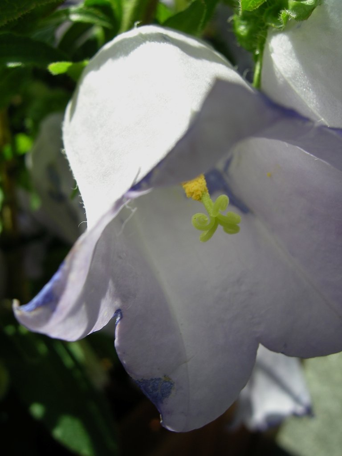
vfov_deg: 51.4
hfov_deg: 39.7
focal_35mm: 36
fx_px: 474
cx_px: 171
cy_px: 228
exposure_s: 1/218
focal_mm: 7.5
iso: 64
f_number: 4.8
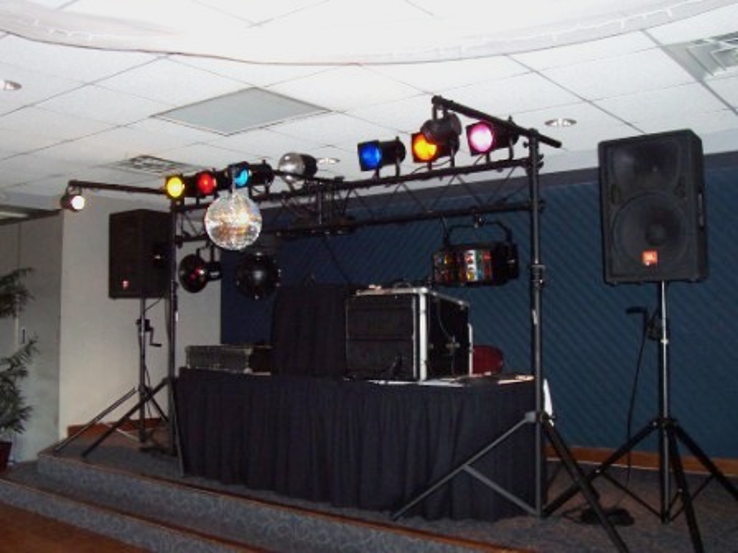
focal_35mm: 37
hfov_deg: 50.1
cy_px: 276
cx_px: 369
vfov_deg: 38.7
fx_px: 789
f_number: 2.8
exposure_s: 1/60
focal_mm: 5.6
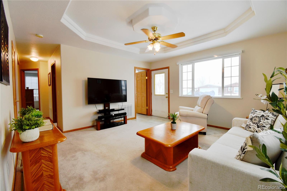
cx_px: 144
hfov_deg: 100.4
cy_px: 96
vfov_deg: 77.3
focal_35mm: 15
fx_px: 120
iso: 400
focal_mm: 10
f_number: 9
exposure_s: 1/40
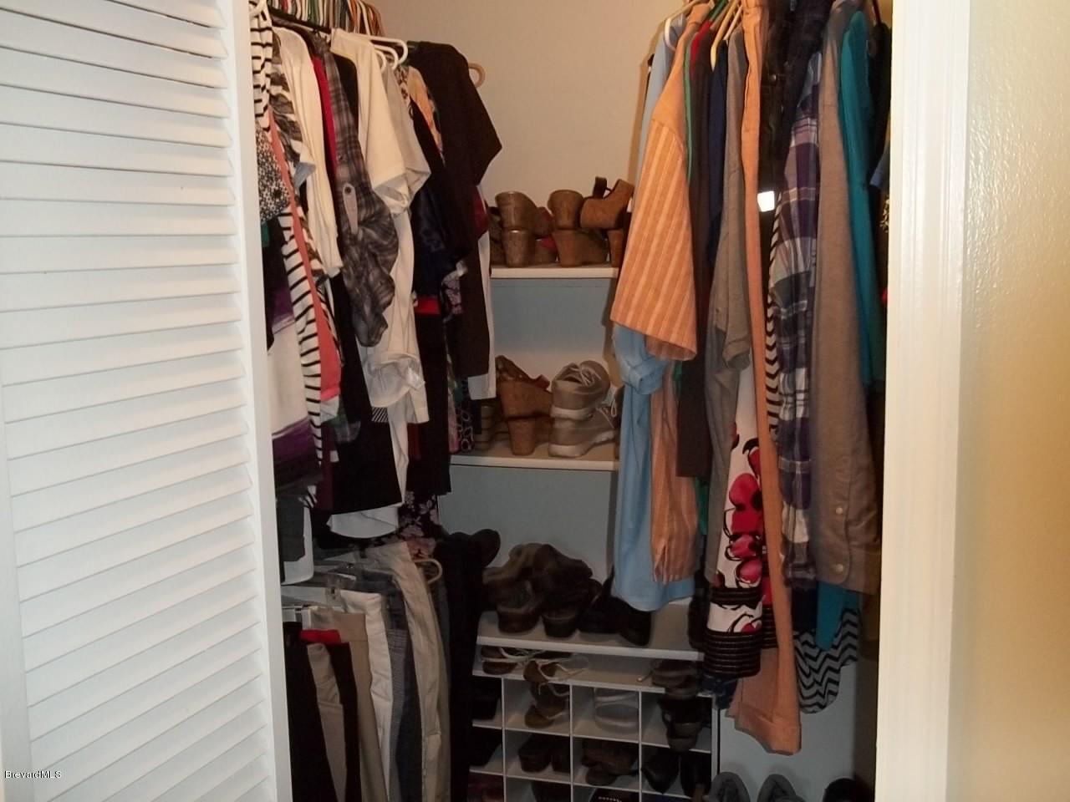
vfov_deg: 39.7
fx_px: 1113
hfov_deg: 51.4
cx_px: 535
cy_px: 401
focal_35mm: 36
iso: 160
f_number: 3.1
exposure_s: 1/30
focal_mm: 6.5
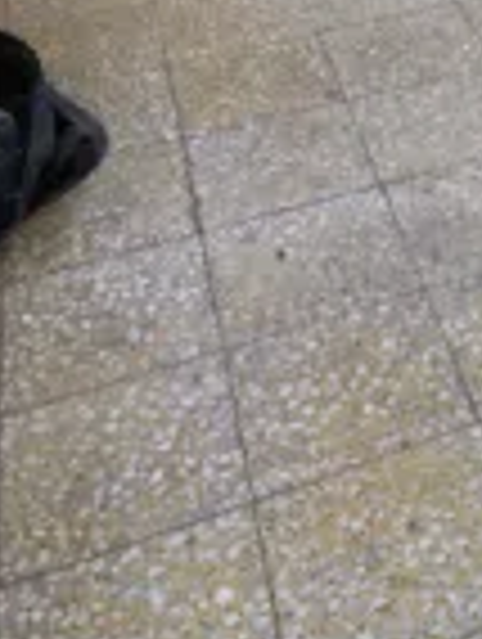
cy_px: -248
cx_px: 662
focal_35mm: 73
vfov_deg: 22.9
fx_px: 1351
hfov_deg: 18.5
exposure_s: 1/102
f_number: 1.8
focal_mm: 4.25
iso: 50
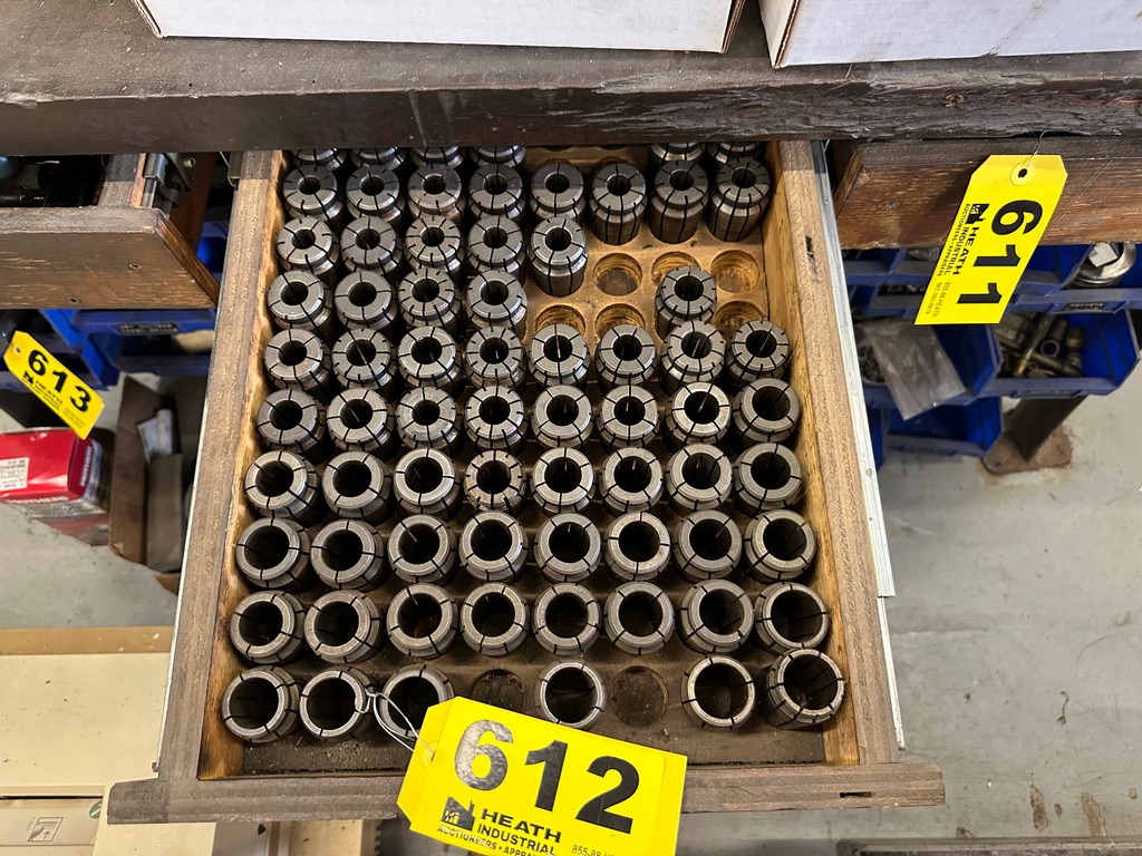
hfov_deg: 71.6
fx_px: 792
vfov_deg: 56.8
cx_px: 571
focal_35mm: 24
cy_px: 428
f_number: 1.78
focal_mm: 6.86
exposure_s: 1/60
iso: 640
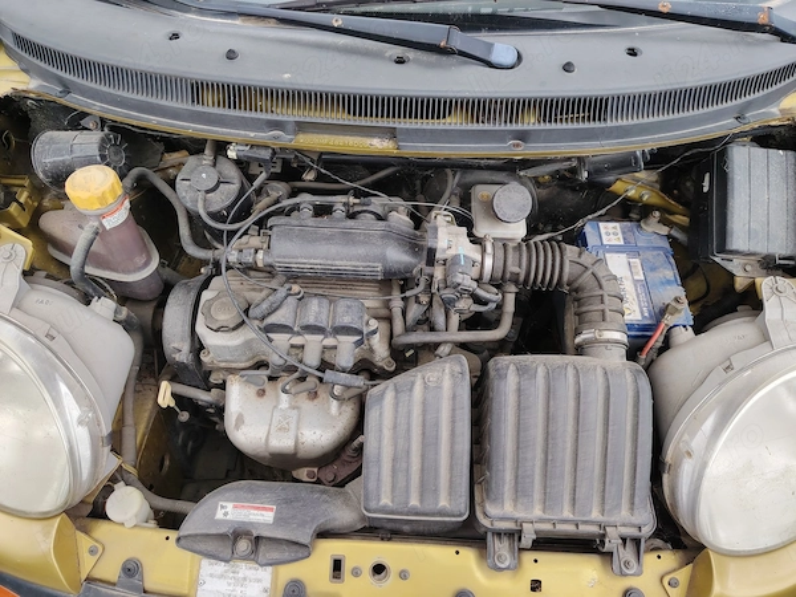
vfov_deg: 56.8
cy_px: 298
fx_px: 552
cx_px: 398
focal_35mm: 24
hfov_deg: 71.6
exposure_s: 1/121
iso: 100
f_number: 1.75
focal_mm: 5.25
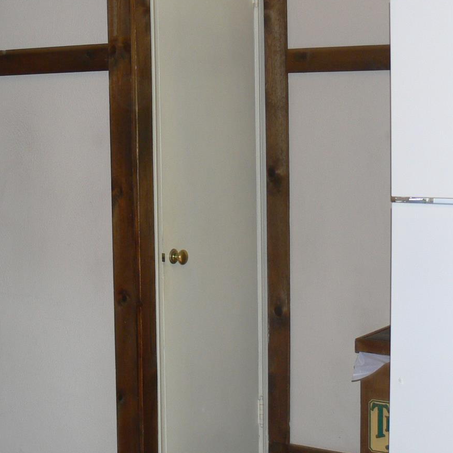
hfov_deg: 21.8
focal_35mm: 79
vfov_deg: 21.9
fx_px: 1170
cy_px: 251
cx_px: 148
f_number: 2.8
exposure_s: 1/30
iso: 100
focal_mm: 8
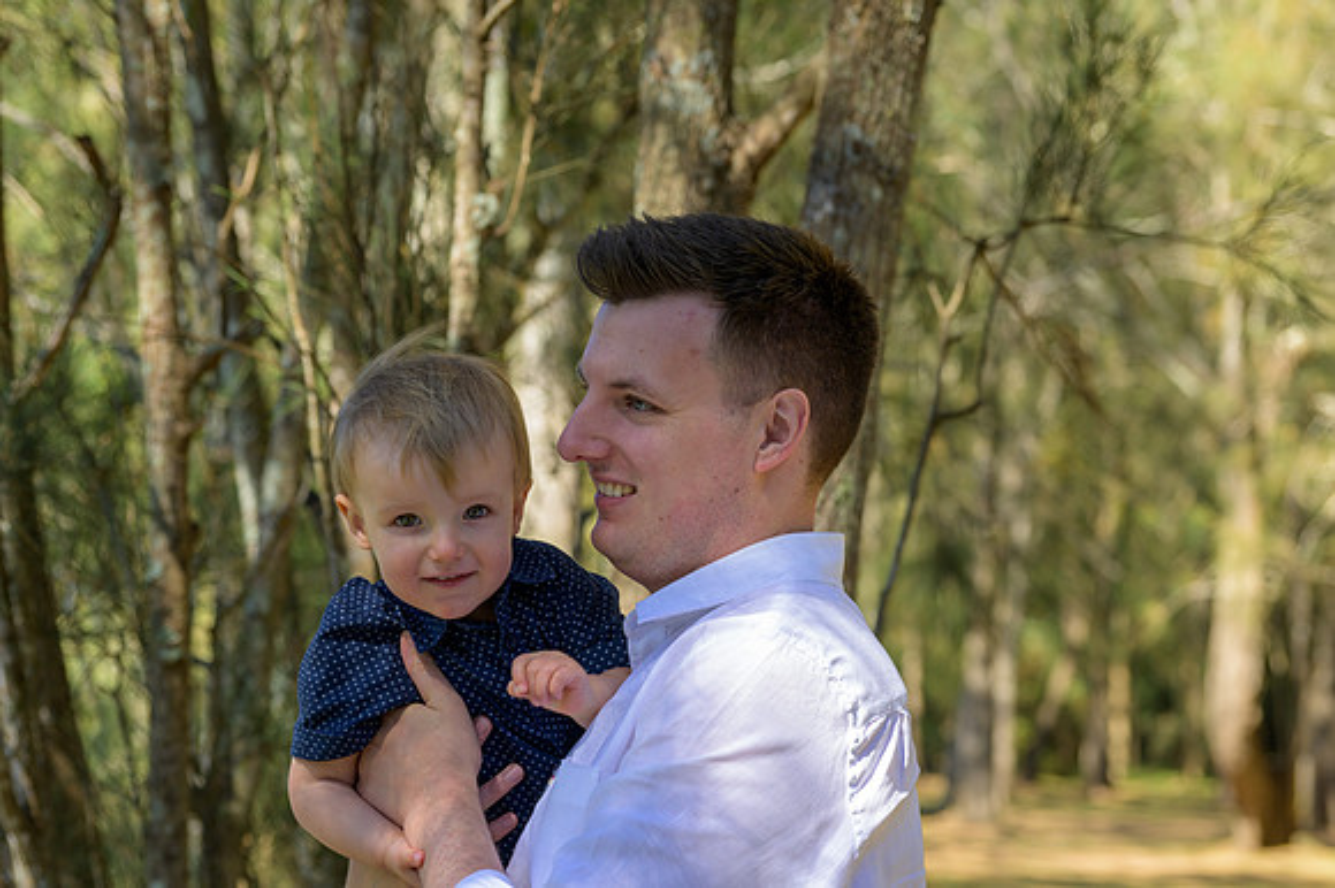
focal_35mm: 105
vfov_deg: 13.0
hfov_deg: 19.5
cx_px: 668
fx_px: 3891
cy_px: 444
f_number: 4
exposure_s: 1/125
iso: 72
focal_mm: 70
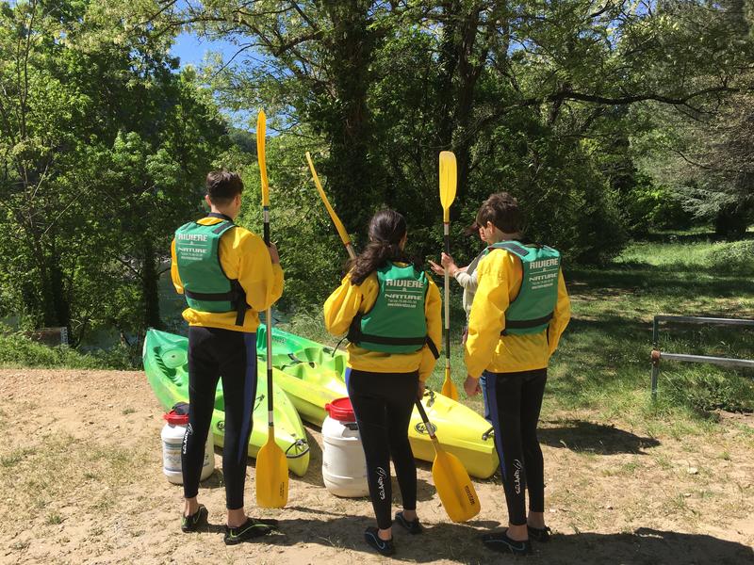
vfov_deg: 48.2
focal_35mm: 29
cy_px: 282
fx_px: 632
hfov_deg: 61.7
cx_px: 377
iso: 25
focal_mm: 4.15
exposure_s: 1/1148
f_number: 2.2
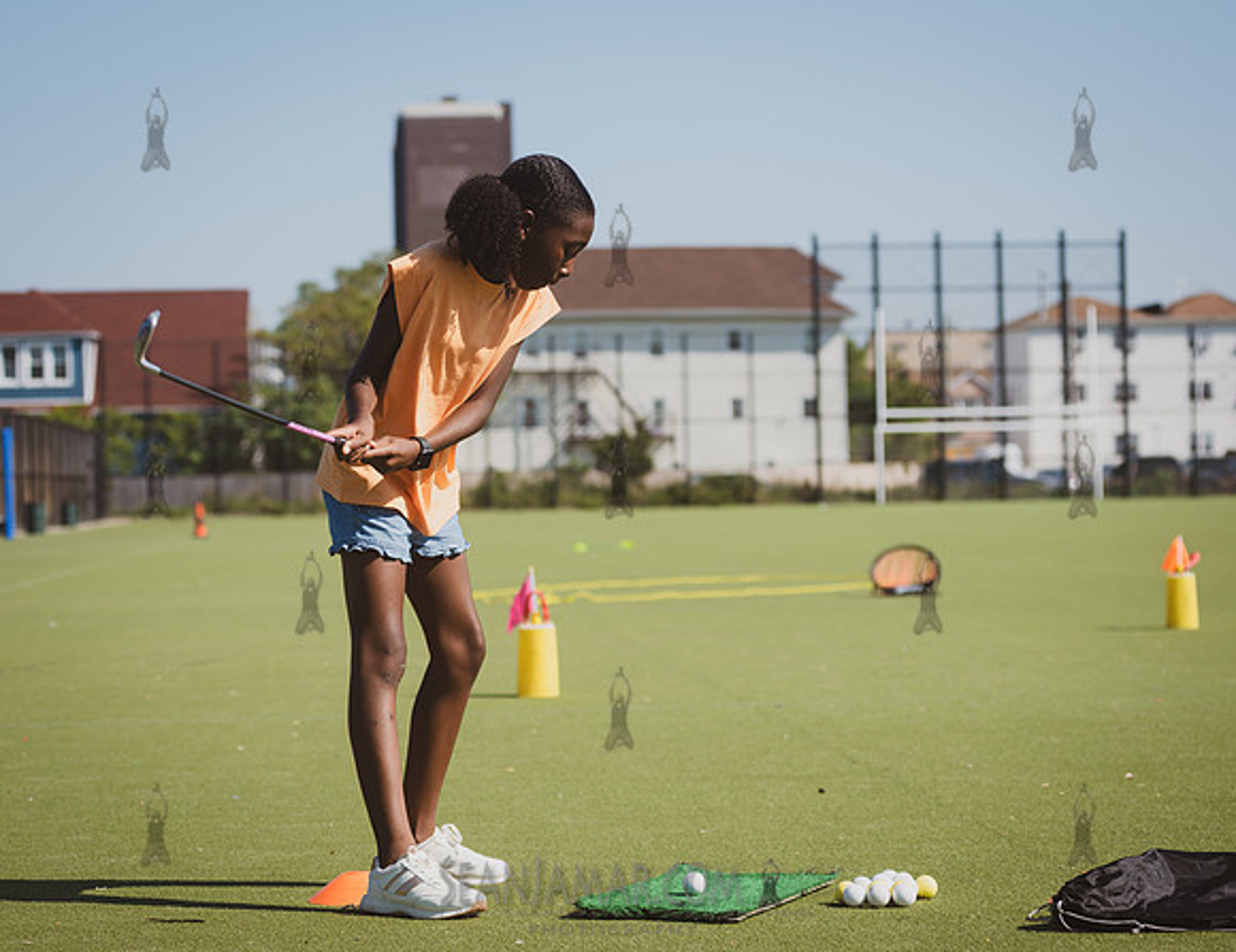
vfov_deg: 17.1
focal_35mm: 88
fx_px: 3173
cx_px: 533
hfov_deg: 22.0
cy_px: 476
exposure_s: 1/1250
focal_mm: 80
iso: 100
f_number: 4
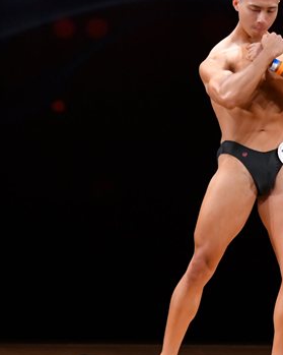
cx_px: 223
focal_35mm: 500
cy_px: 175
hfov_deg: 3.1
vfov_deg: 3.9
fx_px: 5237
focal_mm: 160
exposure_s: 1/400
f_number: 5.6
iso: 3200
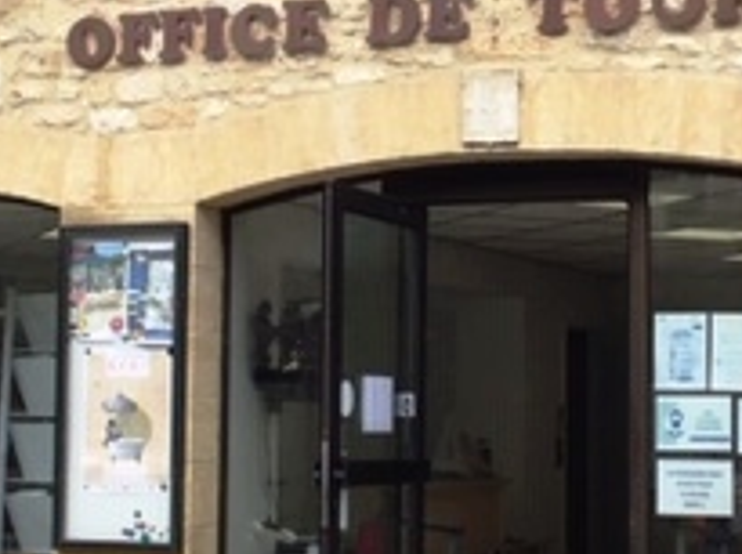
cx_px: 427
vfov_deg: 15.2
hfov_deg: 20.3
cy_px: 282
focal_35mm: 97
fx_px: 2076
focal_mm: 3.3
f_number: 2.4
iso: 25
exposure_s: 1/509
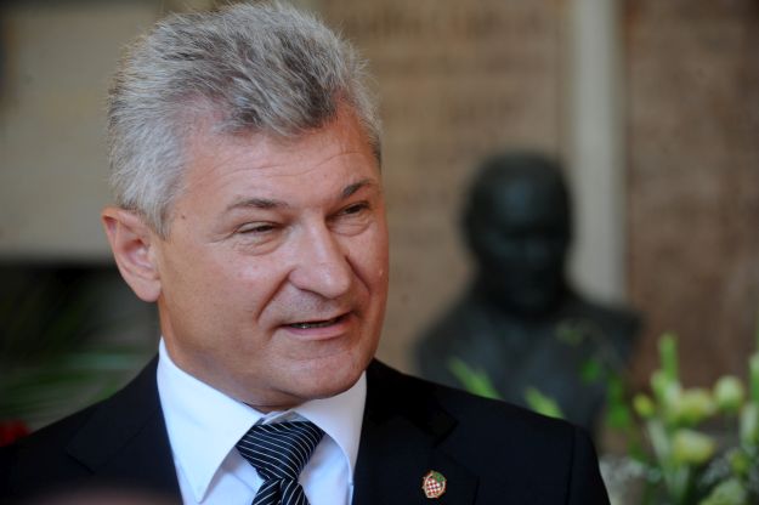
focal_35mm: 116
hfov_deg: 17.7
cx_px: 380
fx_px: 2444
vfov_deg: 11.8
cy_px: 252
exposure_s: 1/200
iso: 400
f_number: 7.1
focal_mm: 116
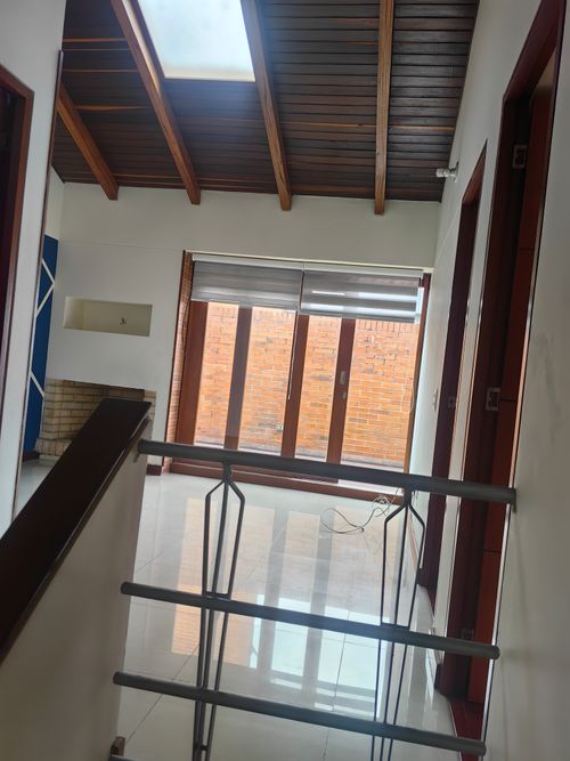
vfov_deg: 65.3
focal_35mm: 27
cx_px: 285
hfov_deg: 51.3
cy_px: 380
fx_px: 593
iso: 50
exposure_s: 1/280
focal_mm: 6.35
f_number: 1.4
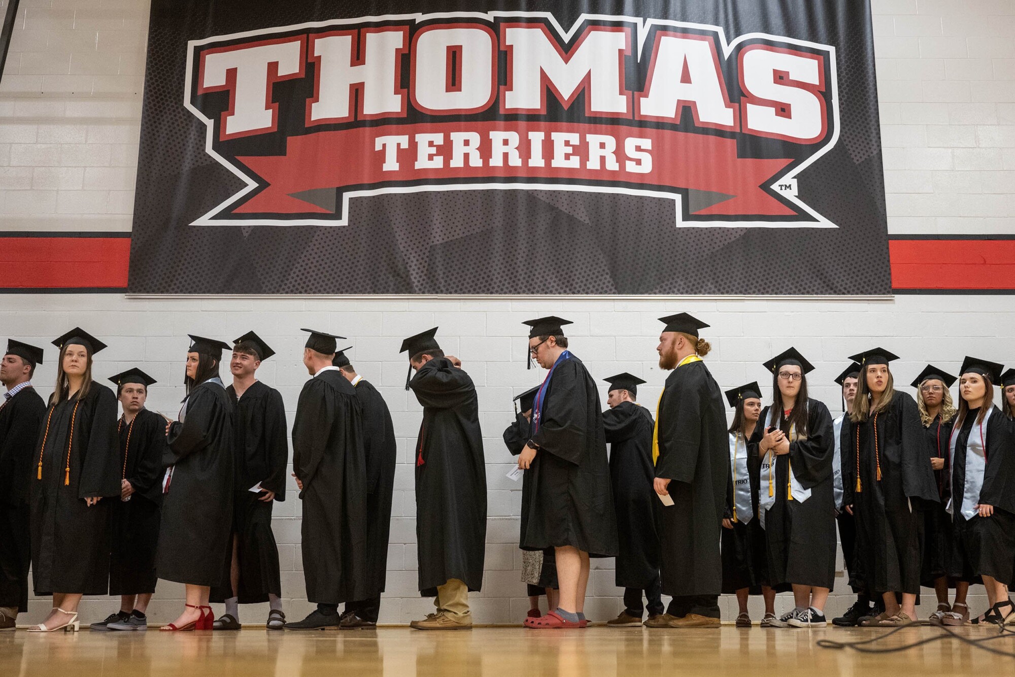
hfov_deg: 55.1
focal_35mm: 34
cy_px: 338
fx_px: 973
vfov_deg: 38.4
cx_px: 508
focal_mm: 34.5
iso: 2500
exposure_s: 1/320
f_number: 2.8
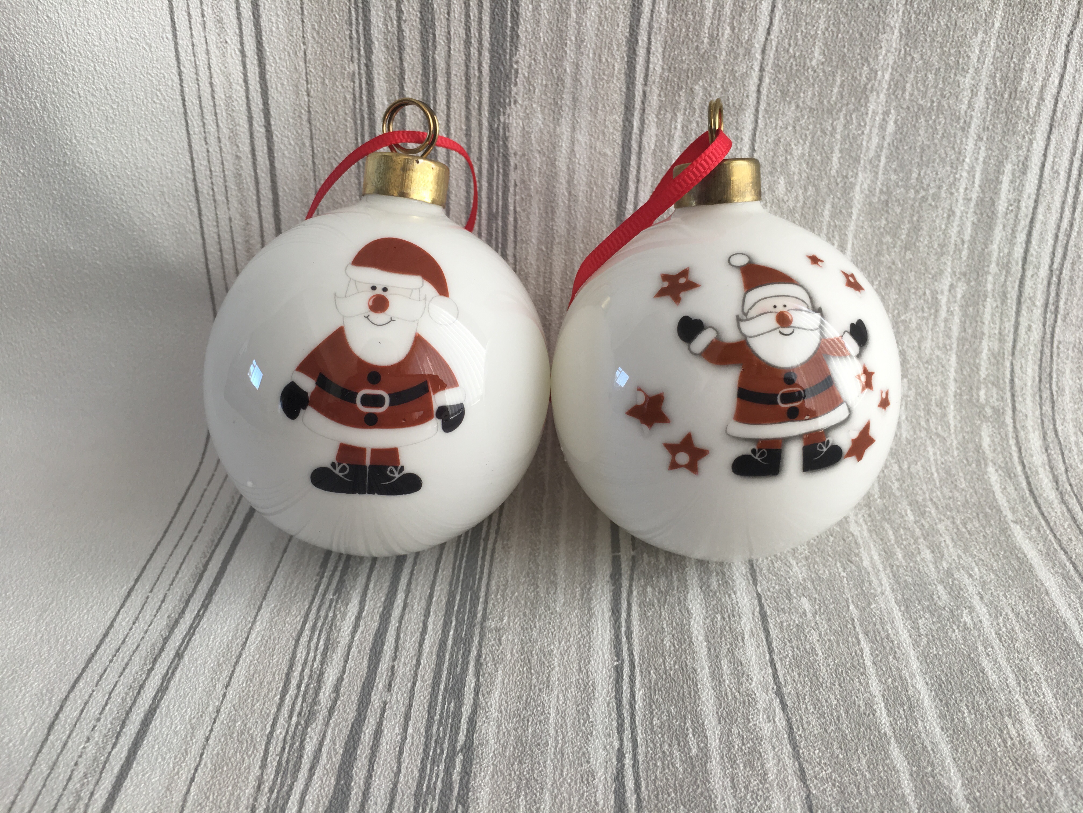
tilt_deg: -34.5
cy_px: 406
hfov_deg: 61.7
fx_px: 907
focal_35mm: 29
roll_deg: -1.6
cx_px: 542
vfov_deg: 48.2
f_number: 2.2
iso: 32
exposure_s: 1/50
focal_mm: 4.15
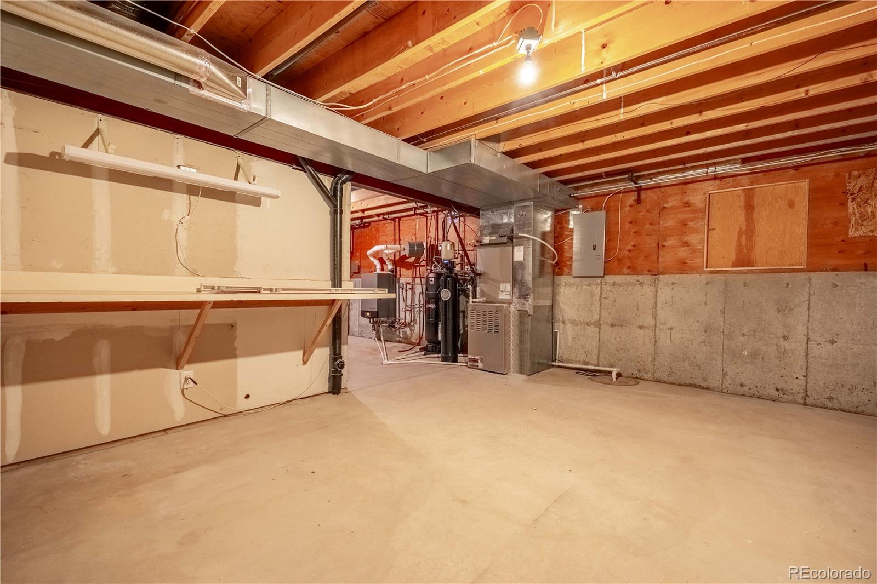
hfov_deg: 96.7
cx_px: 438
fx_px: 390
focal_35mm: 16
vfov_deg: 73.7
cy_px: 292
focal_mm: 16
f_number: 5.6
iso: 3200
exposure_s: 1/500
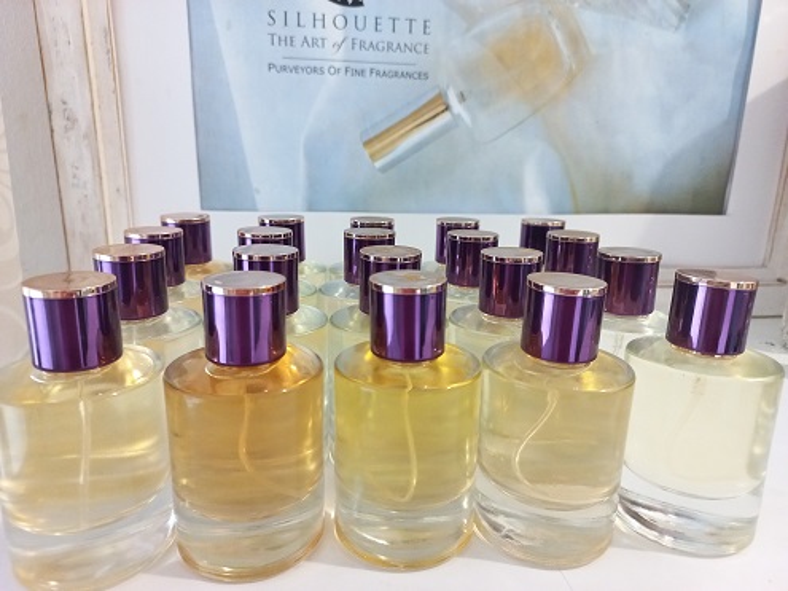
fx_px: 569
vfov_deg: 54.9
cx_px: 394
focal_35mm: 25
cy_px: 296
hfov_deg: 69.4
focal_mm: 4.6
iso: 545
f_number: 1.8
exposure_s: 1/25
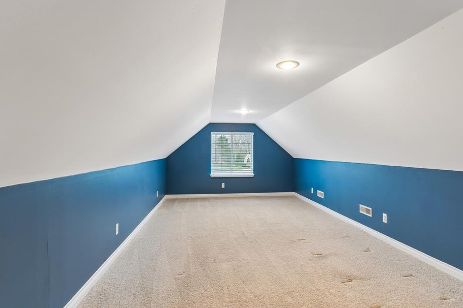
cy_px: 155
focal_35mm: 18
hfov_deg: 89.6
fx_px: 233
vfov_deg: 67.0
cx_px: 243
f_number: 13
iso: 400
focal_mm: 16.1
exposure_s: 1/1.67
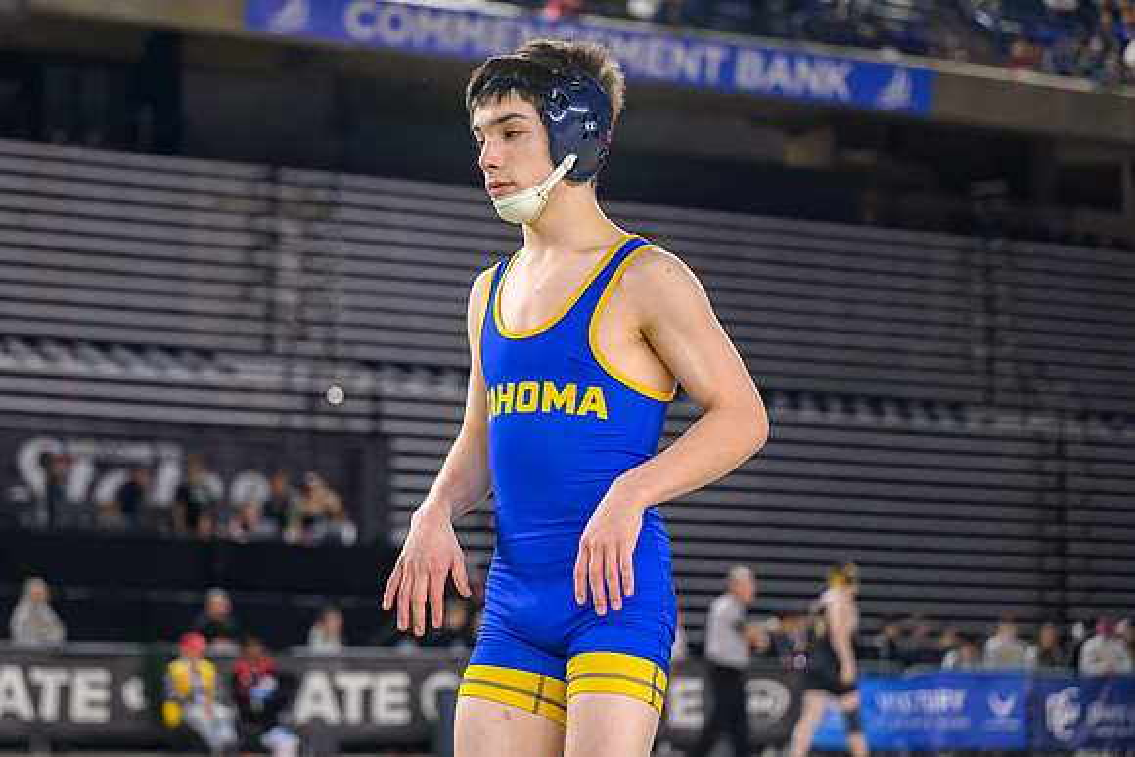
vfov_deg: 16.6
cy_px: 367
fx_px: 2600
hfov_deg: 24.6
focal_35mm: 82
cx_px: 481
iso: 3200
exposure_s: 1/800
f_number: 2.8
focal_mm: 70
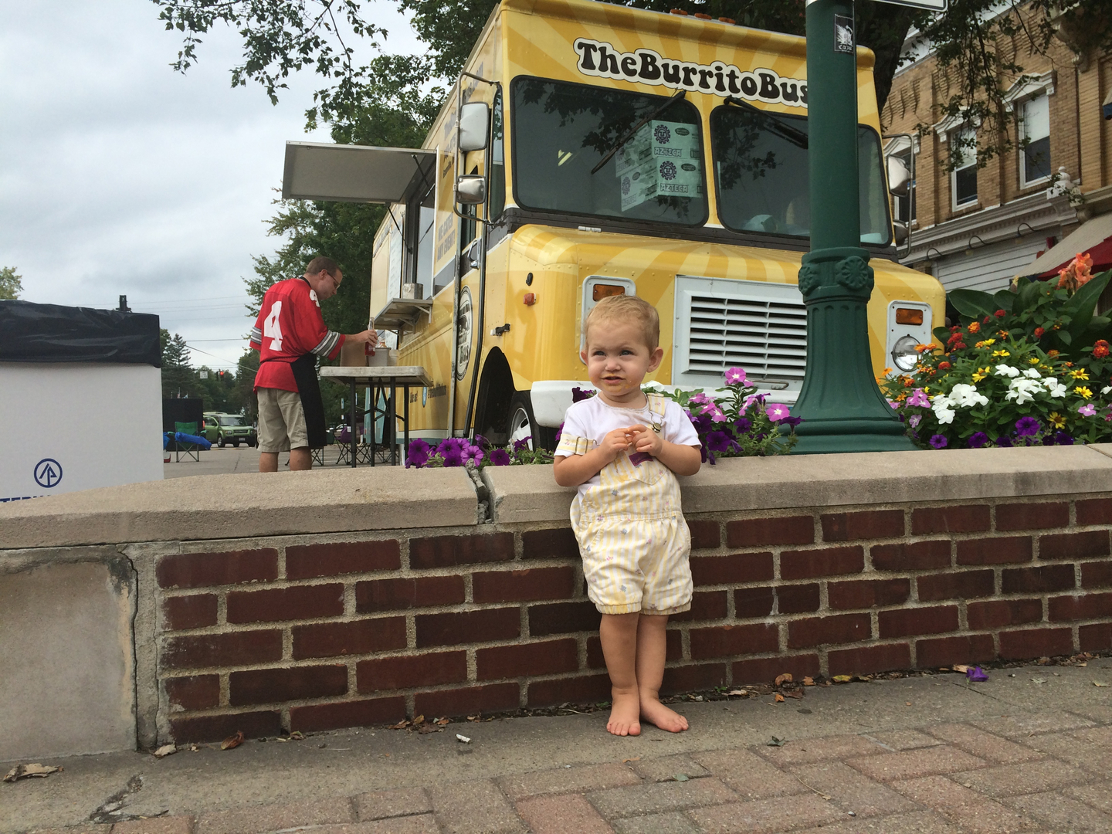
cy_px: 417
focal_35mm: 30
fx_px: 964
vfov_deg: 46.8
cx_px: 556
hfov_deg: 60.0
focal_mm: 4.12
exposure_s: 1/1520
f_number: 2.2
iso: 32
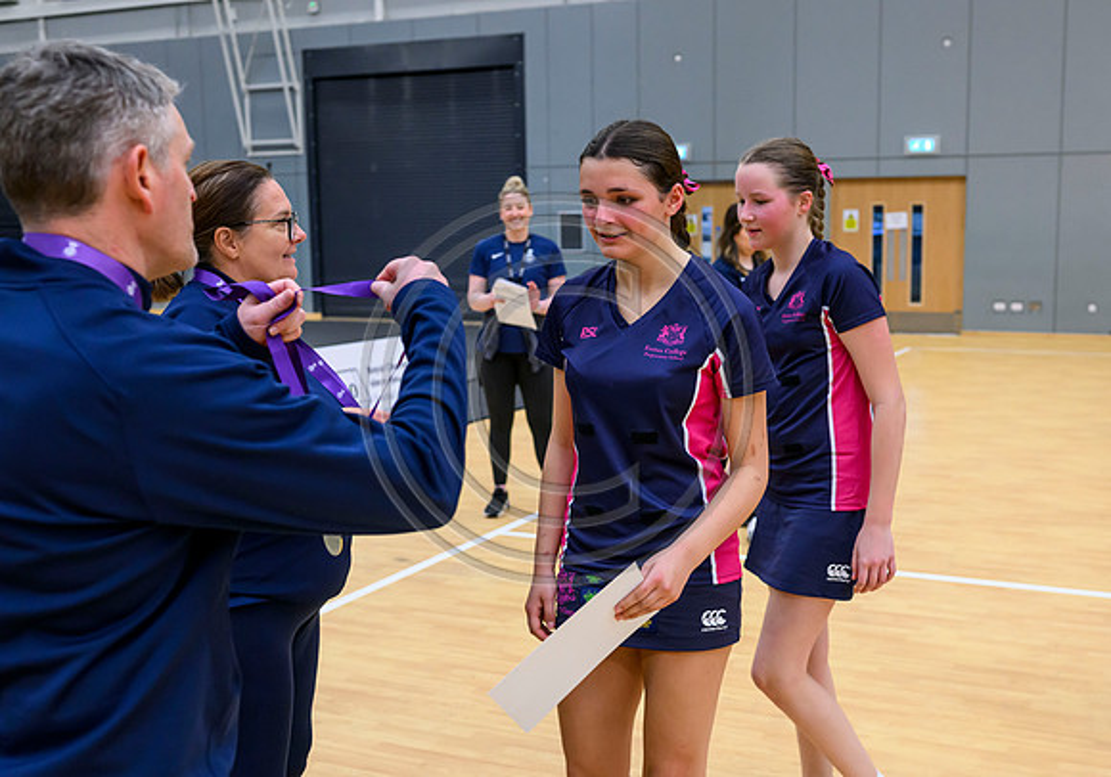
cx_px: 656
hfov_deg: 46.9
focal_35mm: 41
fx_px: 1275
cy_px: 396
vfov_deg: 33.9
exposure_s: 1/400
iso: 3200
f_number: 3.5
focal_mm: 35
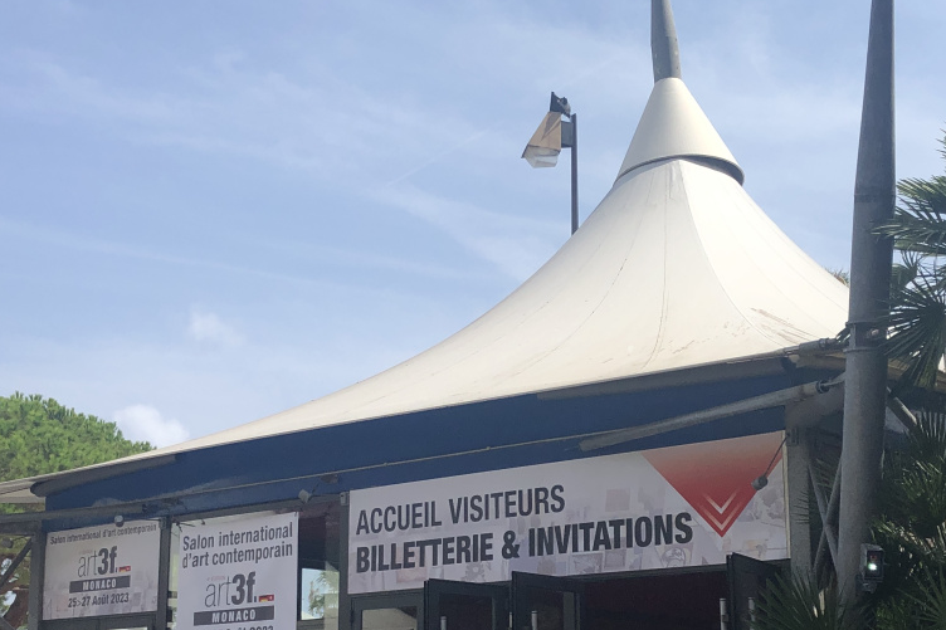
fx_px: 1629
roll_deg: +0.0
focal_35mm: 62
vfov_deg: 21.8
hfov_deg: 32.4
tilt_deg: +12.6
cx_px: 494
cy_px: 406
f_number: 1.8
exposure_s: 1/3003
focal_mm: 3.99
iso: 25
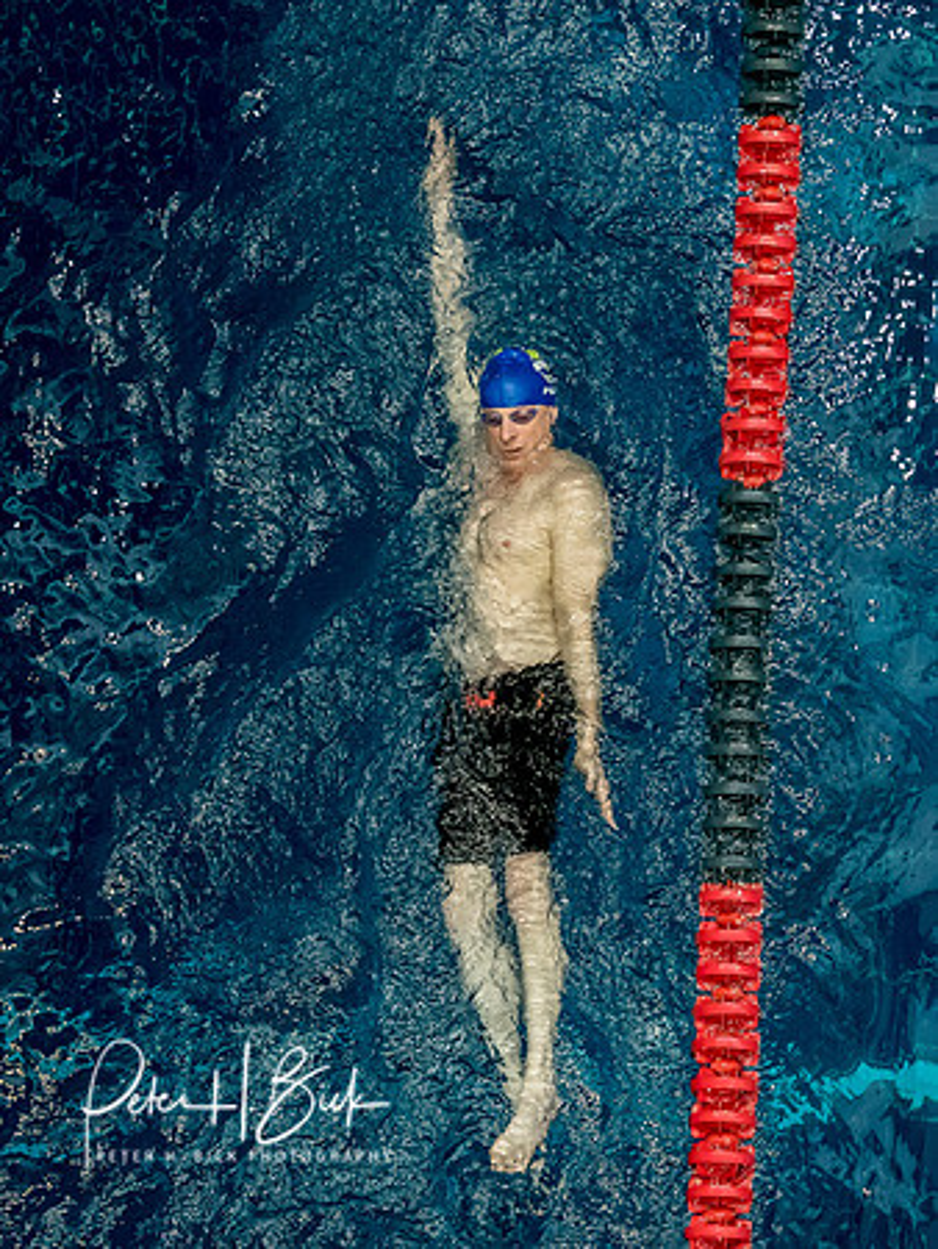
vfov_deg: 6.5
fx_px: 10987
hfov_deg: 4.9
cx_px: 529
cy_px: 575
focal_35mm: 304
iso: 3200
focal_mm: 97
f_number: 2.8
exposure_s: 1/1000
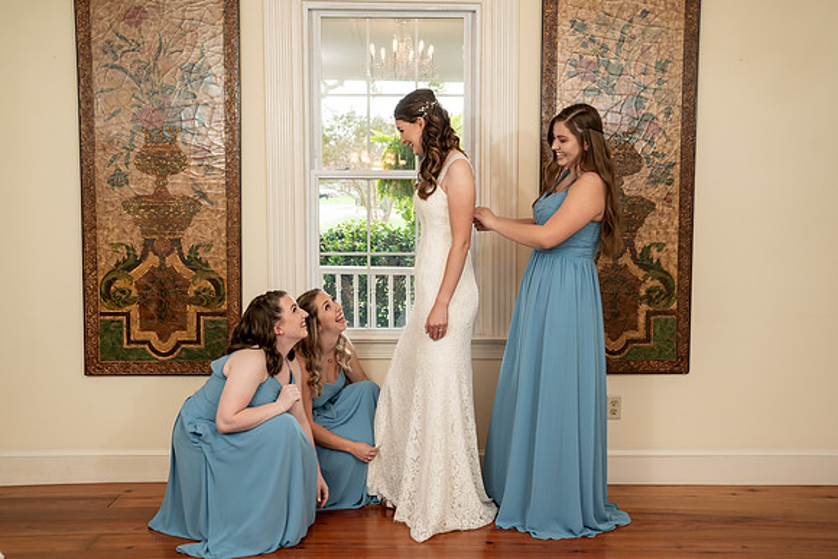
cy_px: 279
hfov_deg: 49.6
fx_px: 907
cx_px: 419
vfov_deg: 34.3
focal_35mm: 39
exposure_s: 1/250
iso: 2000
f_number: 5.6
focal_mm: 38
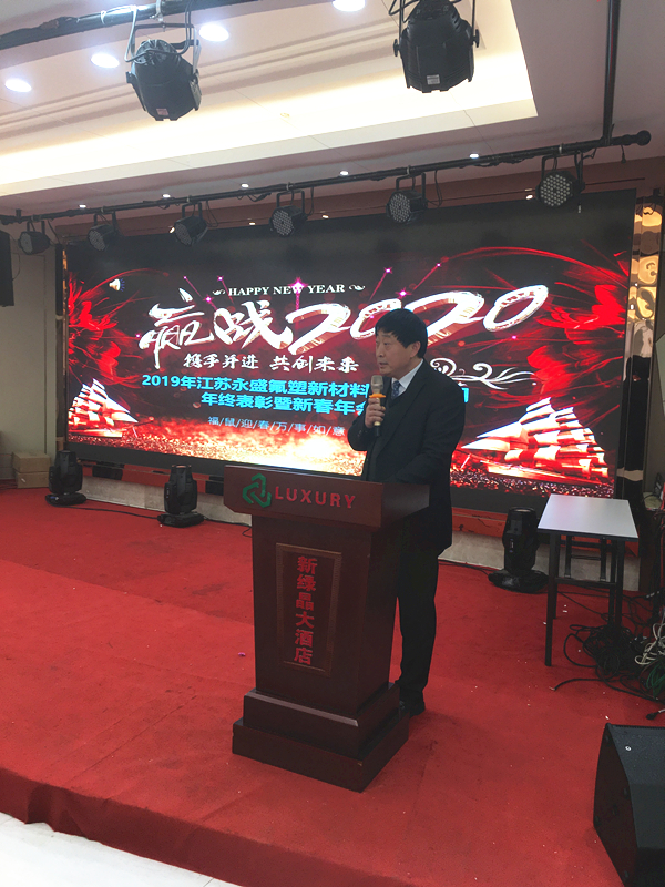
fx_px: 743
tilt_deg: -4.8
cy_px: 444
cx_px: 332
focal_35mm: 29
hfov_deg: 48.2
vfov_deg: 61.7
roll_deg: -1.9
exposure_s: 1/50
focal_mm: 4.15
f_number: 2.2
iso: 32
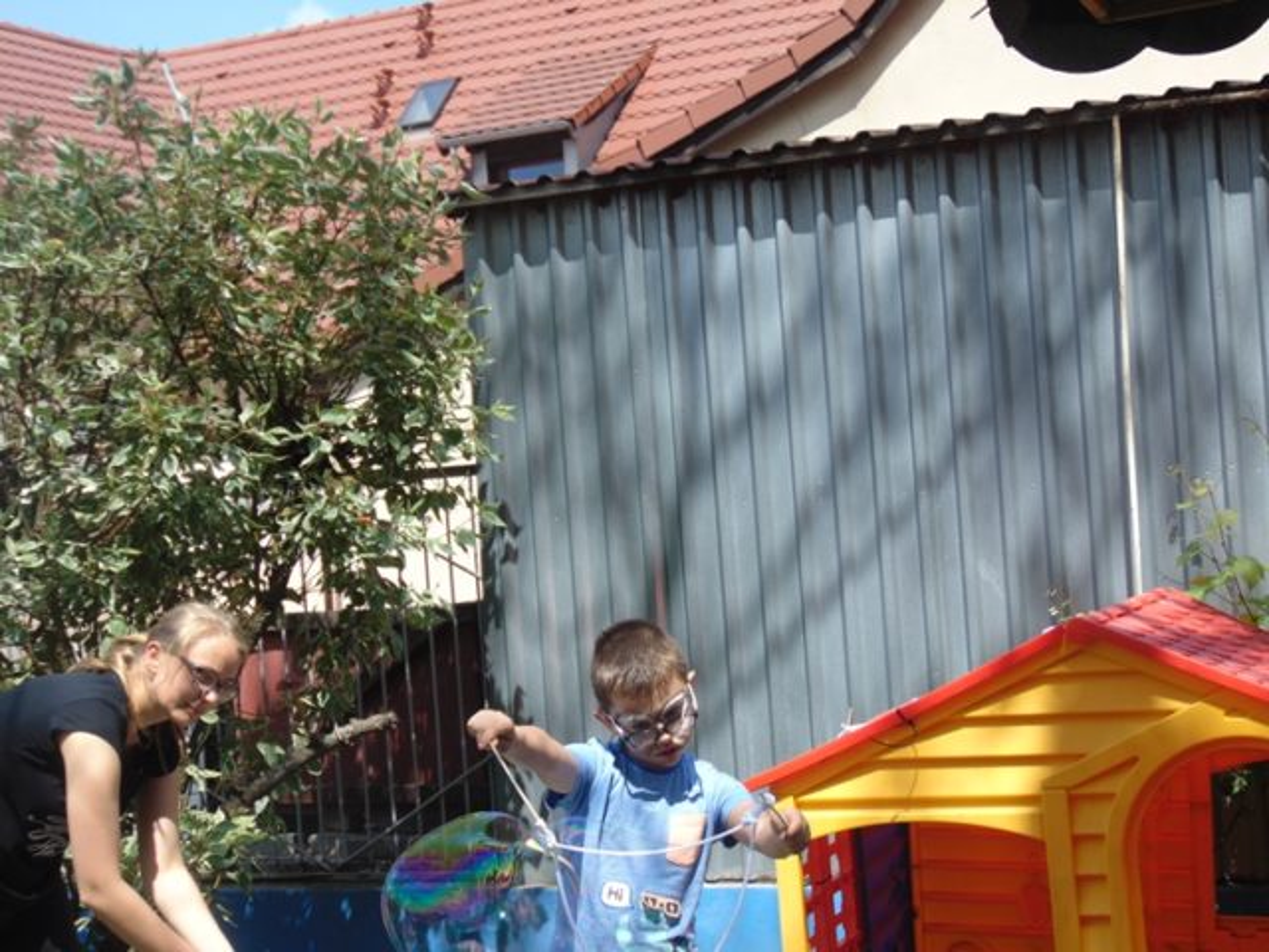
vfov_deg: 24.4
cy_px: 476
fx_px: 2200
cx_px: 634
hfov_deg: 32.2
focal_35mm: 60
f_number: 3.6
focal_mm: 10.8
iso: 80
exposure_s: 1/500
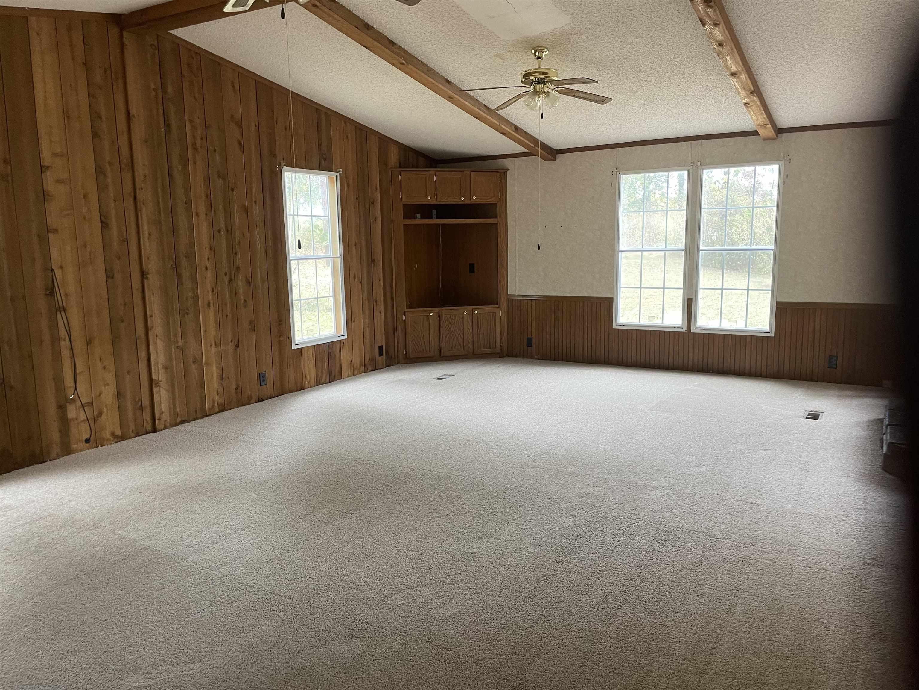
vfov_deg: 53.1
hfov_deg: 67.3
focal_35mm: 26
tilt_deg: -8.1
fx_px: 690
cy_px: 345
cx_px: 460
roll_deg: +1.7
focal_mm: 4.2
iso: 125
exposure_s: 1/73
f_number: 1.6
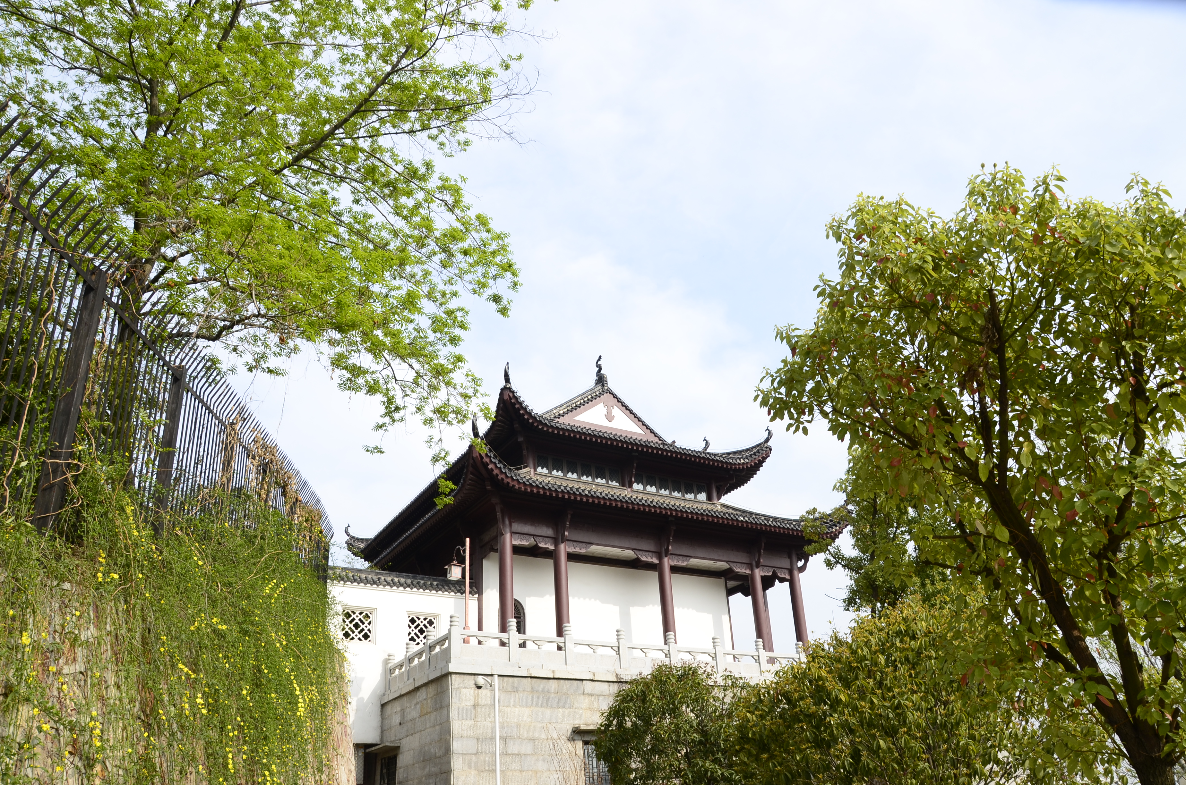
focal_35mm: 27
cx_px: 593
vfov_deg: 47.7
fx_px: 888
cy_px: 392
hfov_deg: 67.5
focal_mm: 18
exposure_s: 1/160
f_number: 10
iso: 200
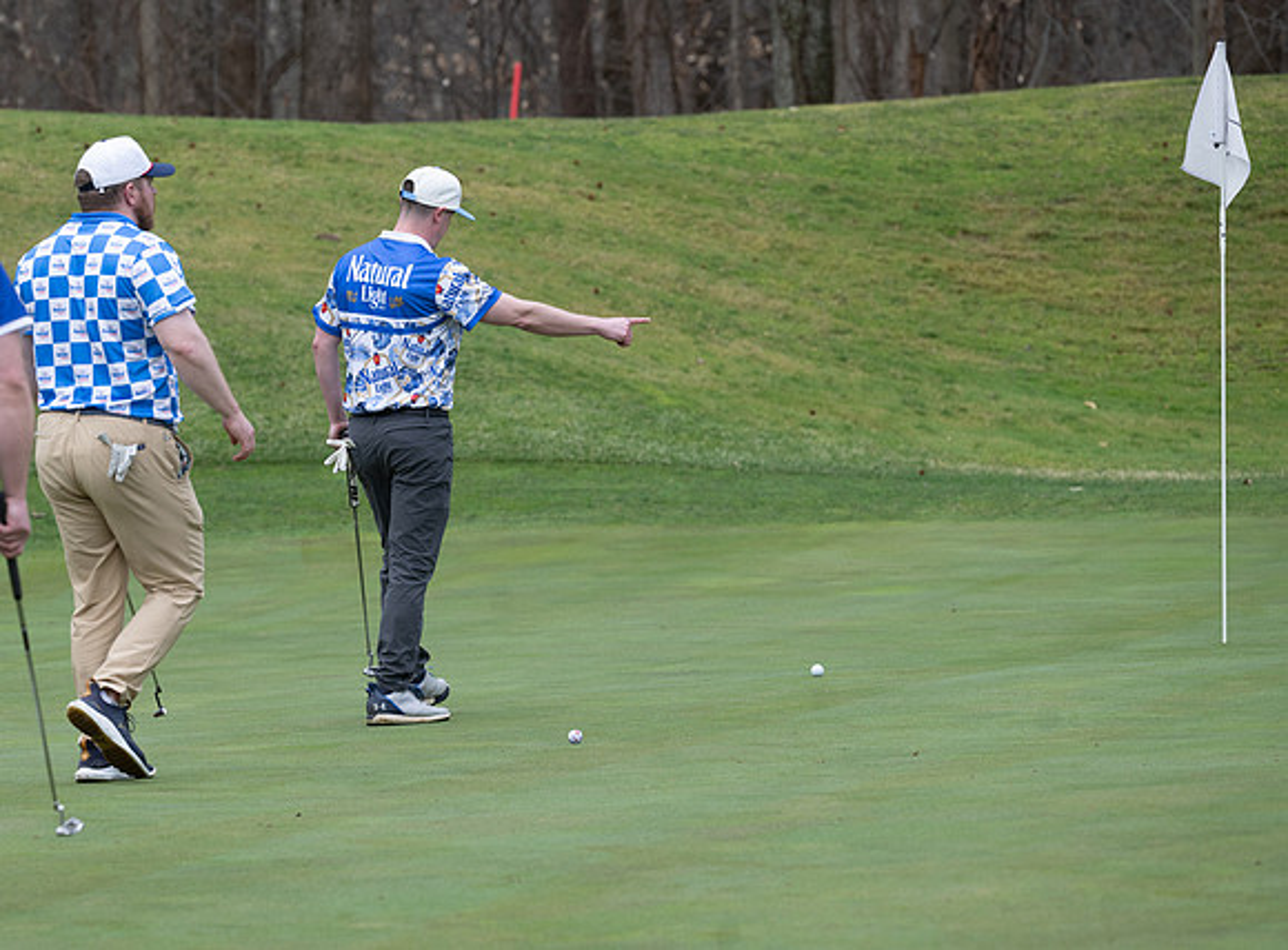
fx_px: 8647
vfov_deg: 6.3
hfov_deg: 8.5
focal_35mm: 234
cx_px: 446
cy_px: 540
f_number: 5
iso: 320
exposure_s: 1/500
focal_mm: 185
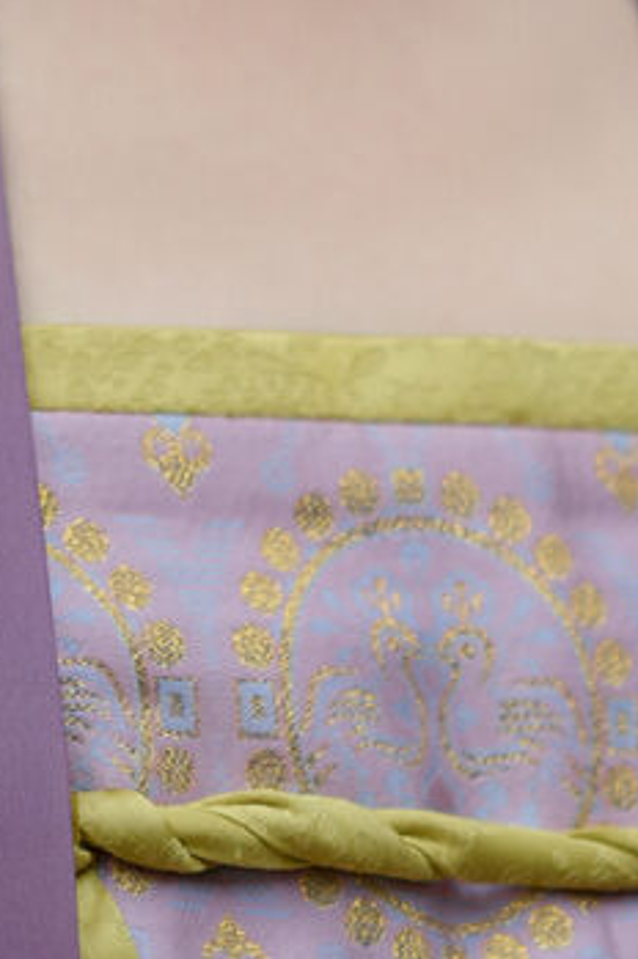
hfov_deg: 3.1
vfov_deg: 4.6
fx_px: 11692
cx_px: 311
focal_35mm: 439
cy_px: -758
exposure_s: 1/160
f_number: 1.6
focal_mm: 85
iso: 80
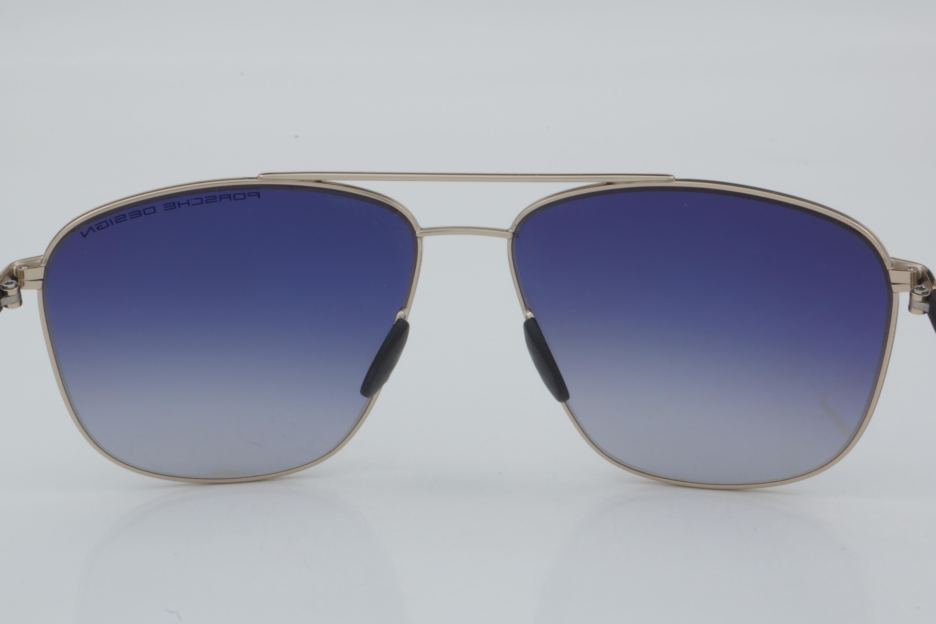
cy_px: 312
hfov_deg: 24.6
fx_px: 2145
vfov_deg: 16.6
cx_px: 468
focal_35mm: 82
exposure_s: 1/3
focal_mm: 55
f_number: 32
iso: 100
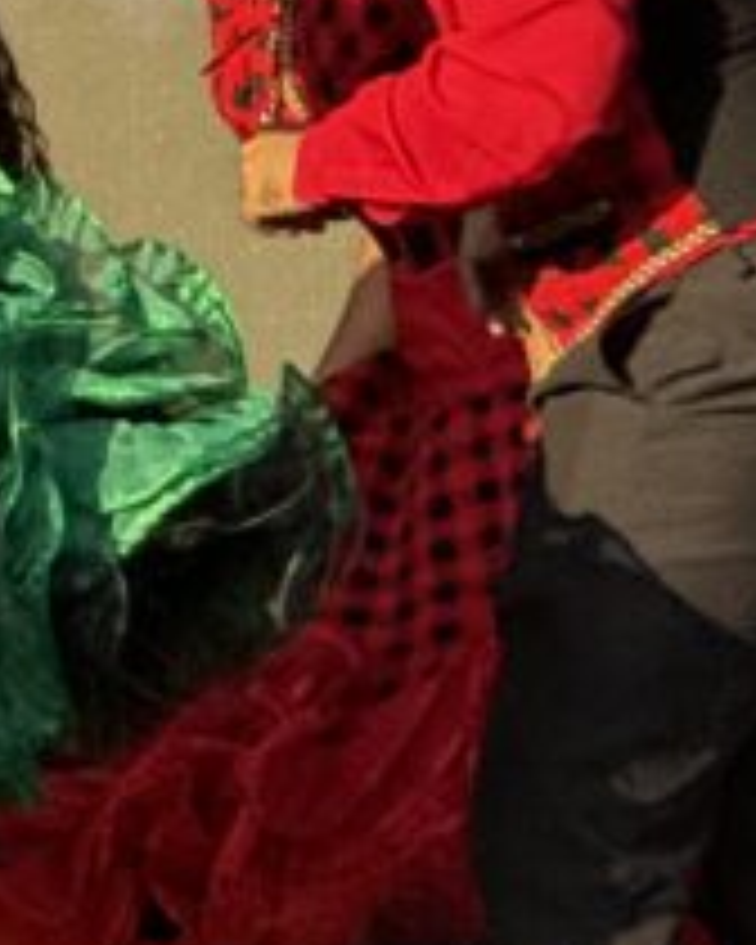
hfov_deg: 6.4
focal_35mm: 228
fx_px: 6377
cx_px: -1278
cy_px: -356
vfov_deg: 8.3
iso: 64
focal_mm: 6.76
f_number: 1.78
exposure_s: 1/938
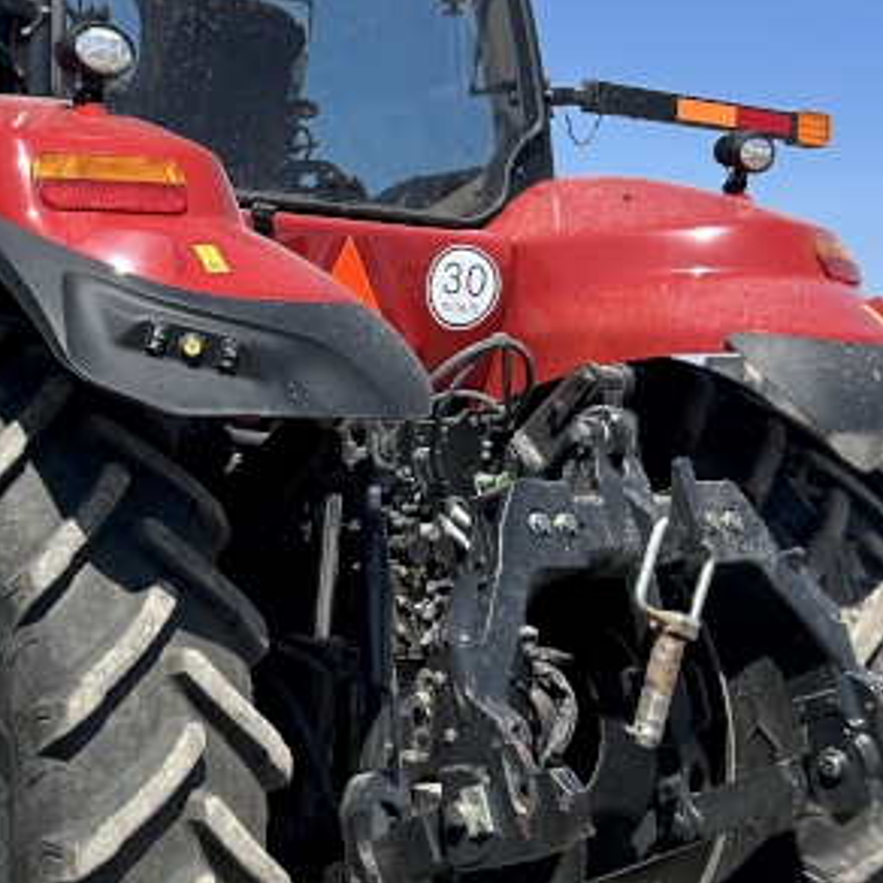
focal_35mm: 63
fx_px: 1818
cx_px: 67
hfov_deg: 26.3
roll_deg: -2.0
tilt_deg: -1.3
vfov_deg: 27.3
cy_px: 490
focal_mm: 5.7
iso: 50
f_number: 1.5
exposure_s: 1/2915
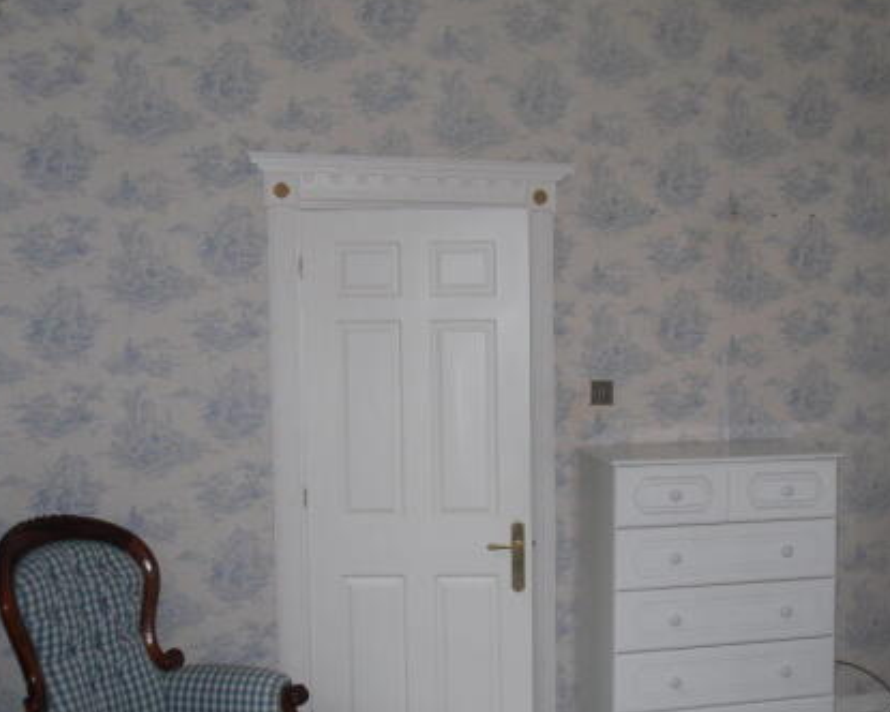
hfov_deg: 38.3
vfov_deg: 31.4
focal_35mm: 48
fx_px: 1264
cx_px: 599
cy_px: 426
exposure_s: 1/45
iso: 100
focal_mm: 6.3
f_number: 3.5
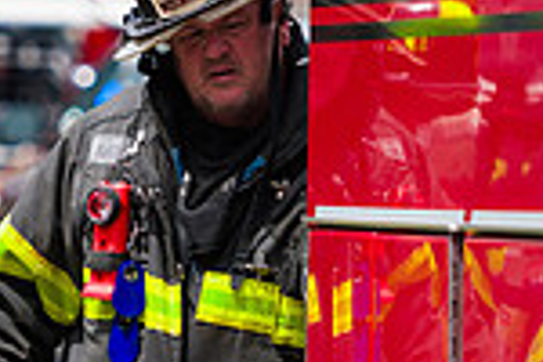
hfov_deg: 3.6
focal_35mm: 580
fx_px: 8748
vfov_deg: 2.4
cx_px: 199
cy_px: 304
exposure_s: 1/2500
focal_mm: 150
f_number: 3.2
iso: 200
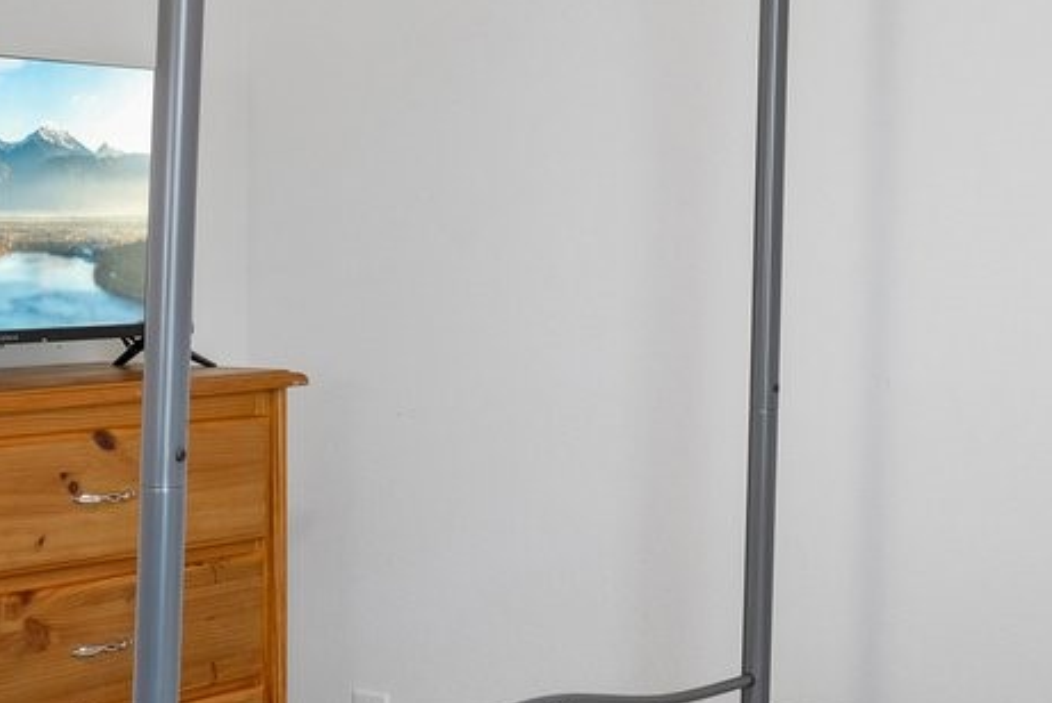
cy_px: 193
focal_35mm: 71
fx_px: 2076
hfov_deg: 27.3
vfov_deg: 19.1
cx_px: 963
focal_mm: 16
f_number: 8
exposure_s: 1/8
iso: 400
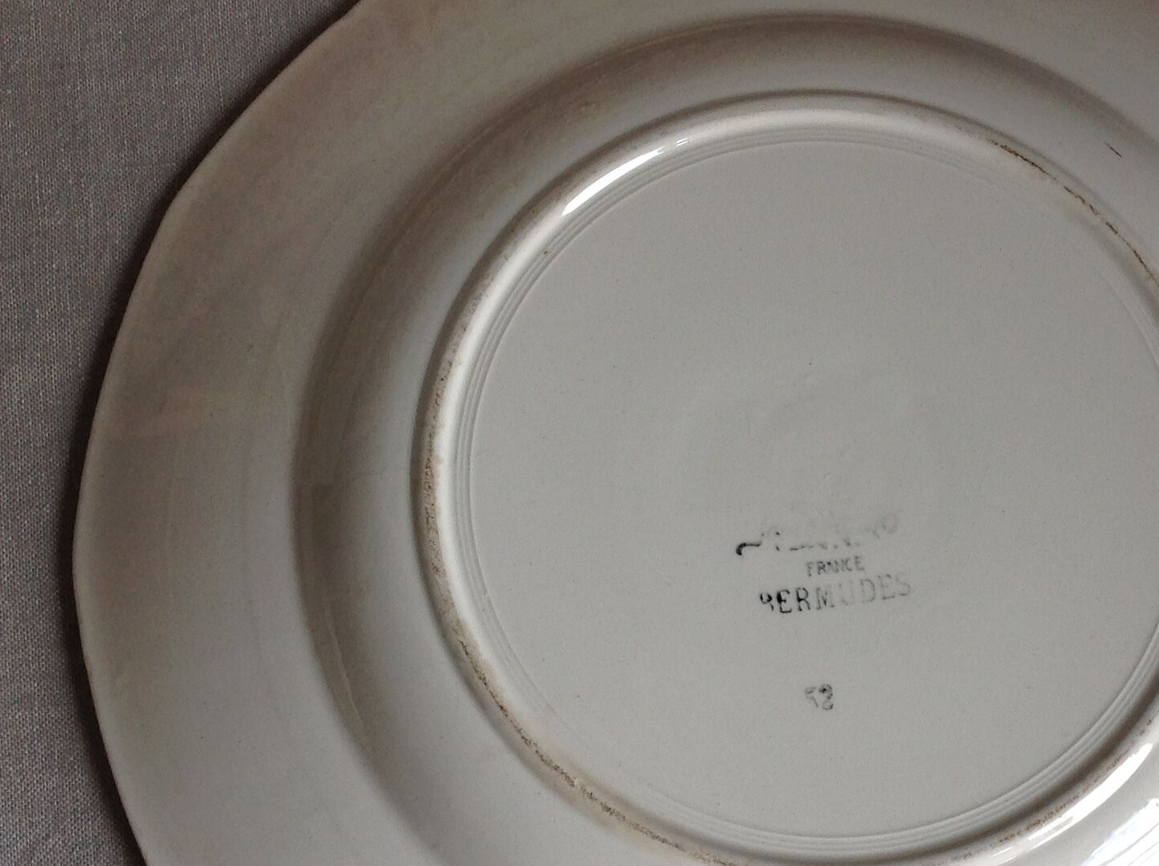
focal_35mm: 63
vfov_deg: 23.2
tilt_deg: -77.4
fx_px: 2107
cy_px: 539
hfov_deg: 30.5
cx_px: 791
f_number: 2.4
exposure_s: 1/182
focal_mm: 4.28
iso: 50
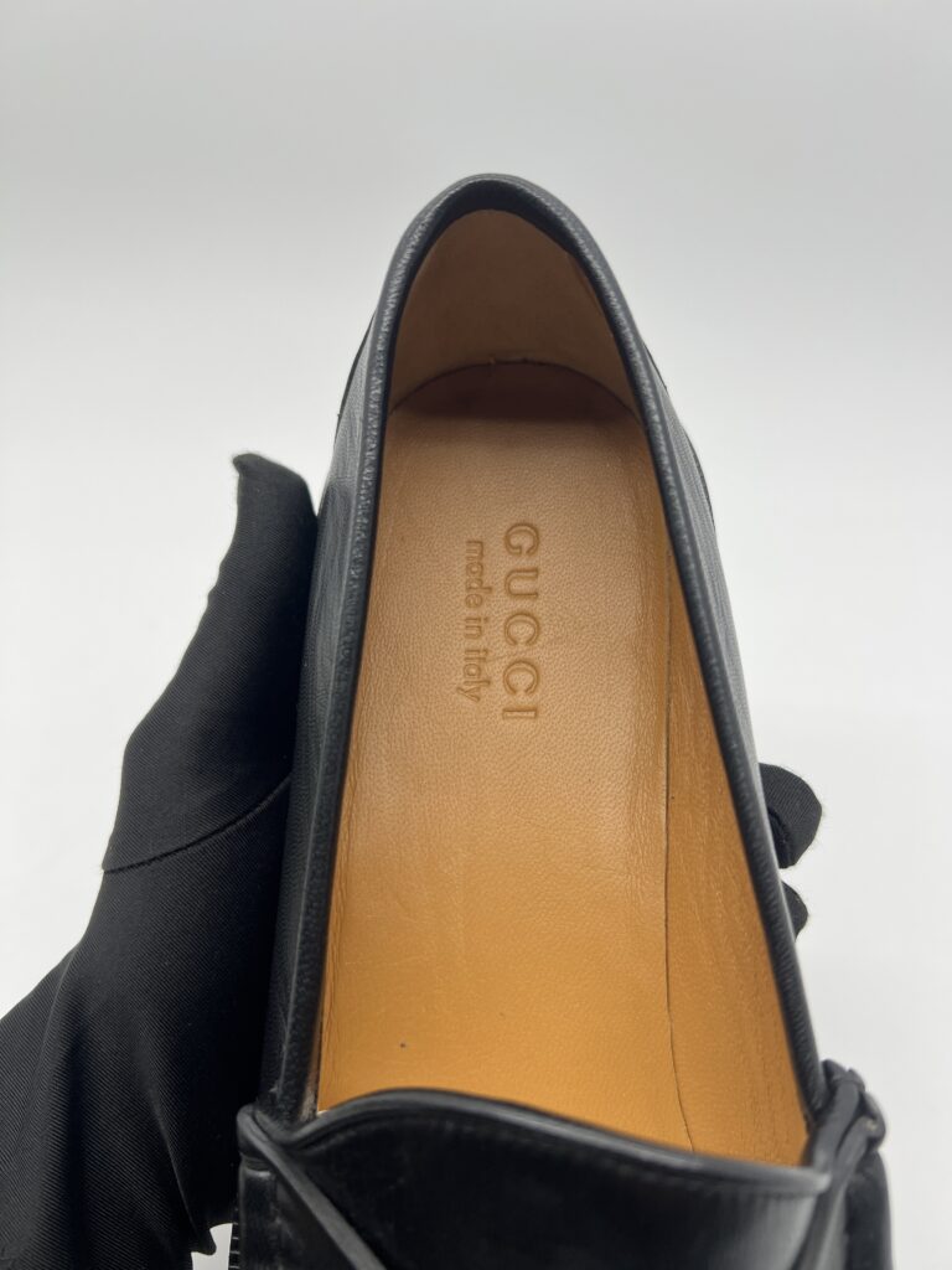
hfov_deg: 53.1
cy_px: 635
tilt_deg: -35.2
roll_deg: +1.1
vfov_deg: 67.3
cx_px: 476
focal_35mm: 26
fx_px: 953
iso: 32
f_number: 1.5
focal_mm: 5.7
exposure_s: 1/140
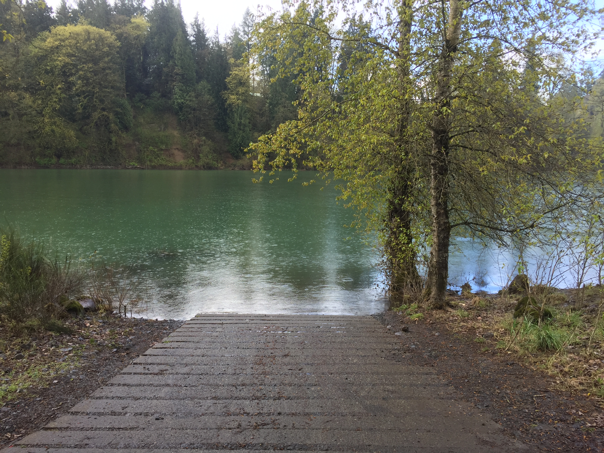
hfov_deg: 61.7
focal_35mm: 29
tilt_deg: -7.0
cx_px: 302
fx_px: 506
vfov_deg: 48.2
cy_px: 226
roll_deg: -0.4
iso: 32
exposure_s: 1/335
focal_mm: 4.15
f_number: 2.2
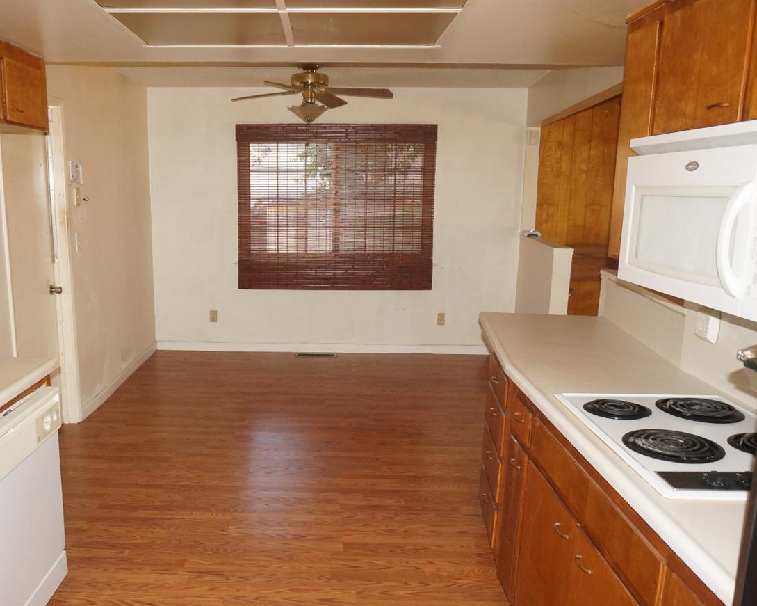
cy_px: 333
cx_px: 302
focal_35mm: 31
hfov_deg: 56.7
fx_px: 694
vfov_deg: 47.0
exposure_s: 1/80
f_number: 3.5
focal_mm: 16
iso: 800
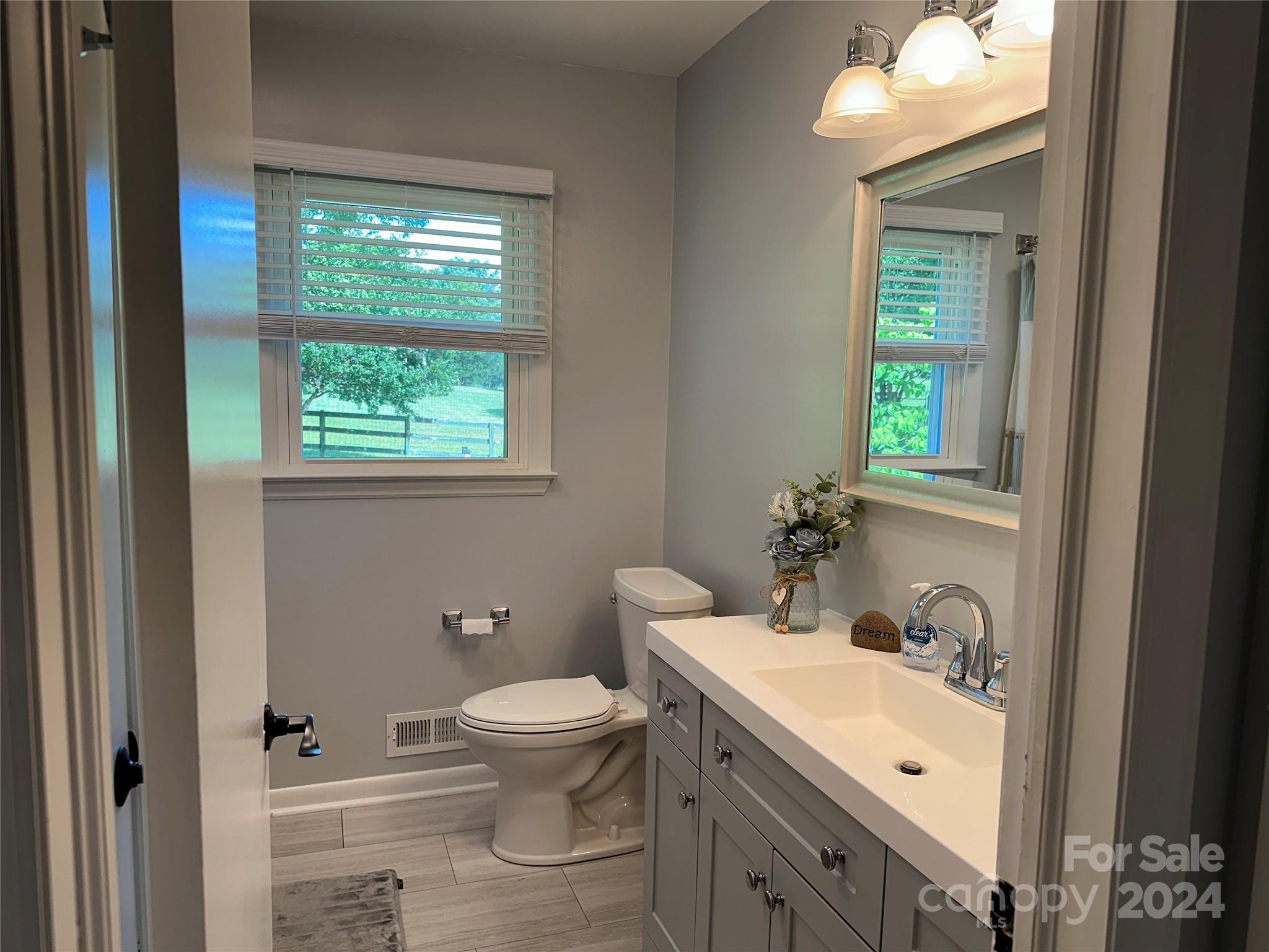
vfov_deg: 56.8
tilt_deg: -4.4
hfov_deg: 71.6
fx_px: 880
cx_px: 634
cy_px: 476
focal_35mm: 24
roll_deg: -2.0
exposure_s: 1/136
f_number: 1.78
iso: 64
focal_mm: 6.86
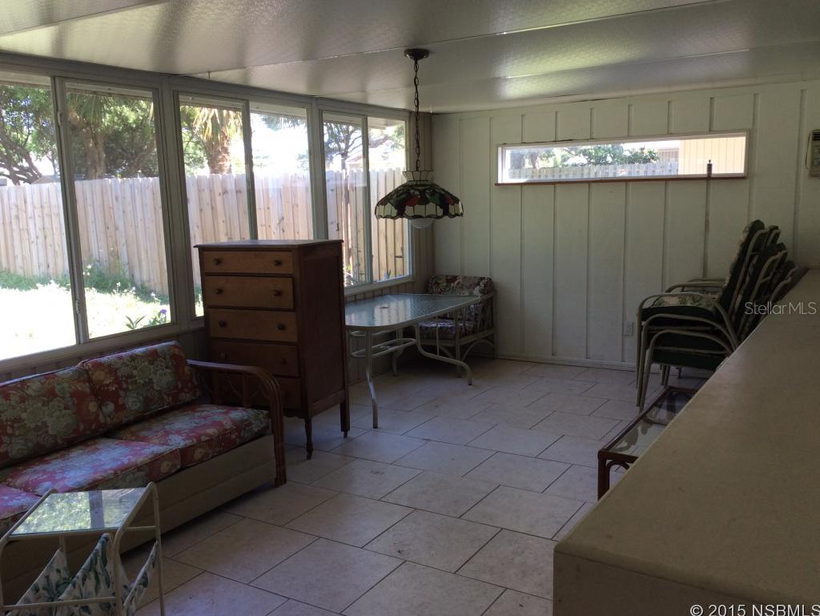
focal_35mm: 32
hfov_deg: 56.8
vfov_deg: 44.2
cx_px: 410
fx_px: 758
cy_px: 308
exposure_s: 1/60
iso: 32
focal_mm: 3.3
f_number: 2.4
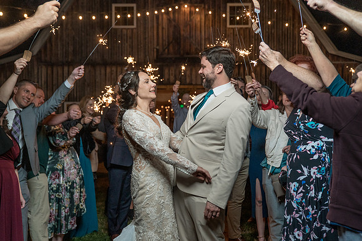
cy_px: 126
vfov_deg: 32.4
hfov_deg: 47.1
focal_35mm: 41
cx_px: 176
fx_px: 415
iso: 2000
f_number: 2.8
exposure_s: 1/200
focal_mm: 39
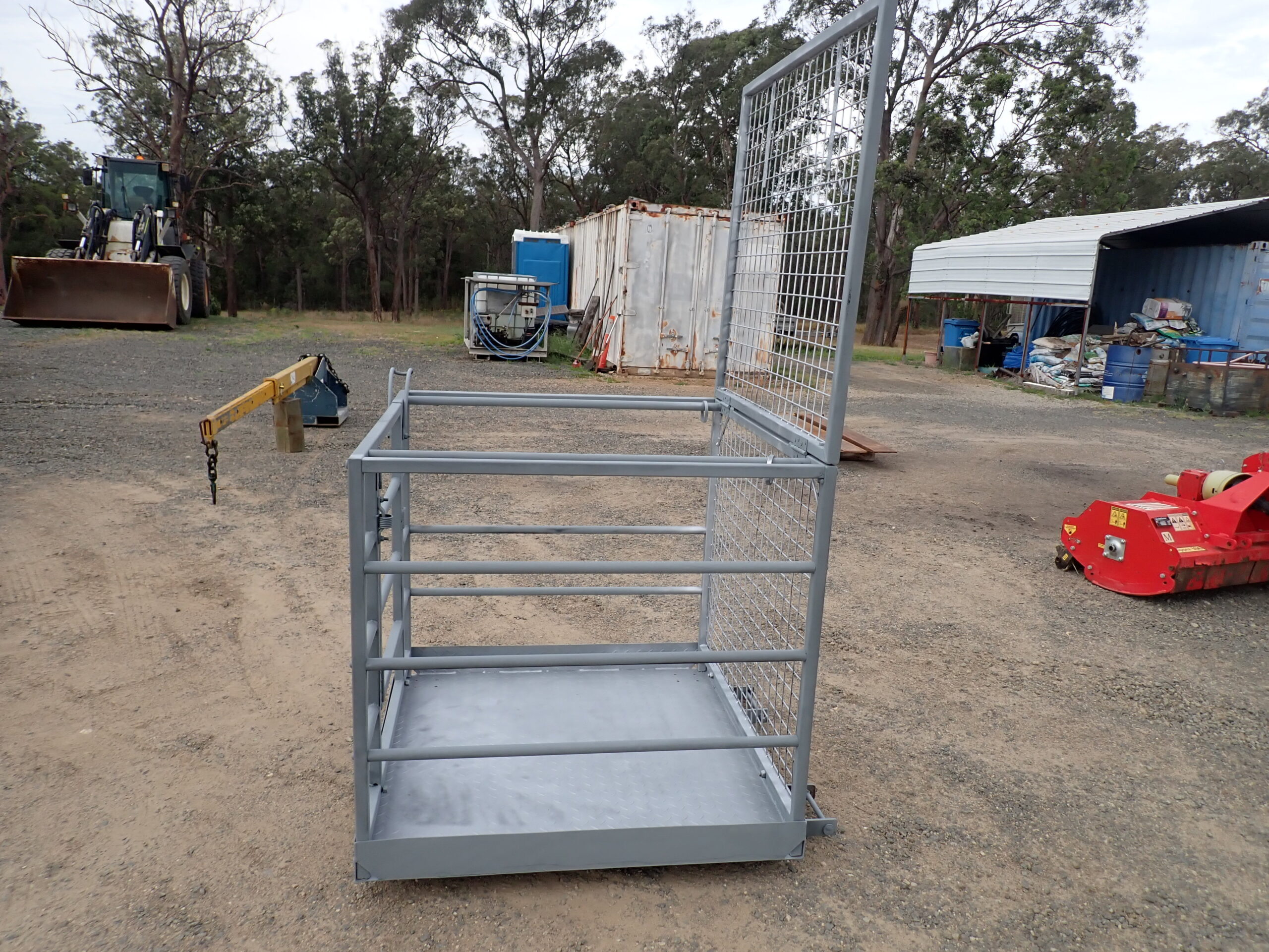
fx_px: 916
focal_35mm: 25
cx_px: 634
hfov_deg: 69.4
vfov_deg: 54.9
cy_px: 476
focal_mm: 4.5
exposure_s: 1/1000
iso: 100
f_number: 2.8
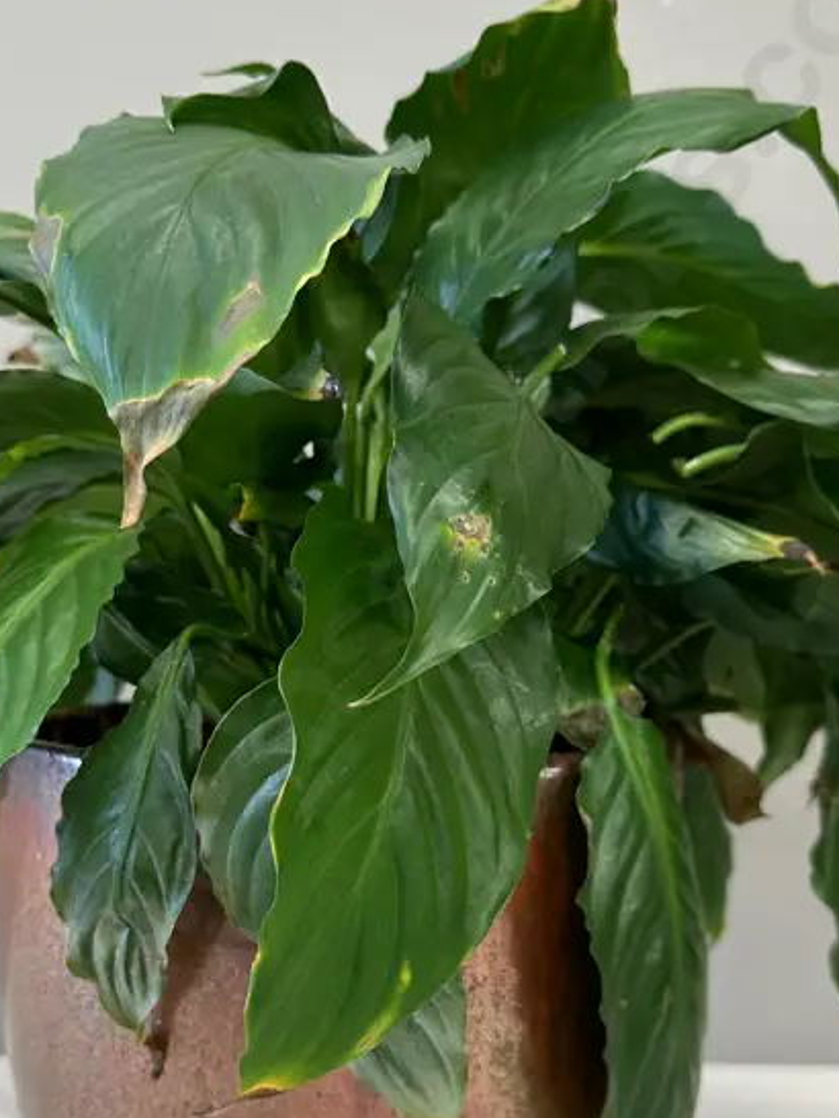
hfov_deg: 32.1
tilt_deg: -4.0
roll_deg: -0.9
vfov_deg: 41.9
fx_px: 1453
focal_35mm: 45
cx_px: 342
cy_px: 665
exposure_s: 1/50
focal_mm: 6.86
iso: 125
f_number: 1.78
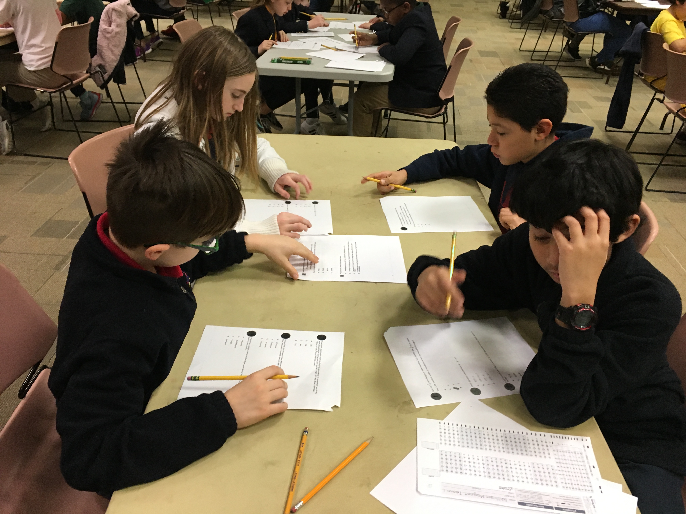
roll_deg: -1.1
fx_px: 575
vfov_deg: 48.2
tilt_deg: -30.5
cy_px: 257
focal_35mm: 29
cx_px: 343
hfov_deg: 61.7
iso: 125
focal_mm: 4.15
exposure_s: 1/30
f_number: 2.2
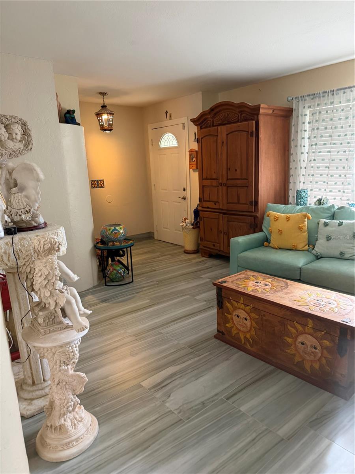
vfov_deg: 71.6
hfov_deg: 56.8
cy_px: 237
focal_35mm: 24
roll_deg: +2.8
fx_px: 328
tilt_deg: -11.2
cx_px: 178
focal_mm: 6.76
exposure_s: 1/60
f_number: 1.78
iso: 500
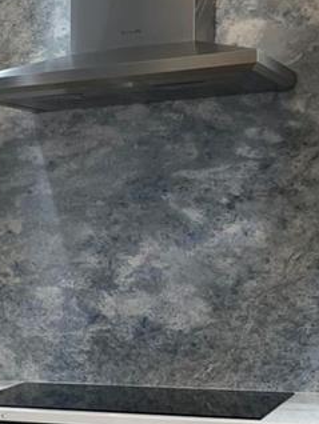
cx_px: -232
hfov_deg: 13.7
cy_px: 360
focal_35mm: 98
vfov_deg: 19.7
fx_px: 1203
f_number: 1.6
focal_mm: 5.1
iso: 80
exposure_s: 1/120
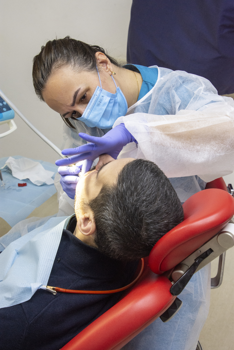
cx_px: 117
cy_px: 175
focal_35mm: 52
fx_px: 512
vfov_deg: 37.9
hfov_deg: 25.8
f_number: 6.3
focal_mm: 35
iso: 2000
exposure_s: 1/200
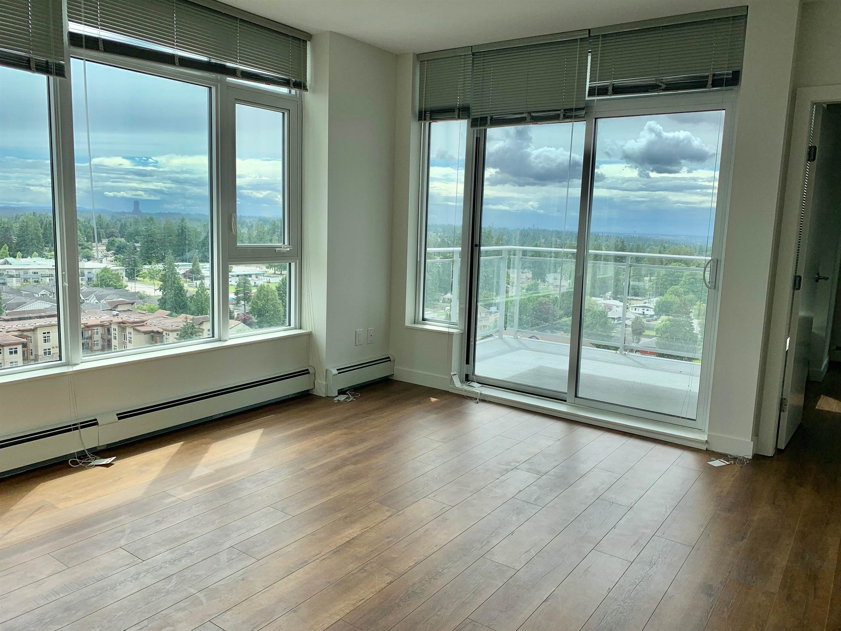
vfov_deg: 53.1
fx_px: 632
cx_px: 420
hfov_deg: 67.3
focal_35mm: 26
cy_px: 316
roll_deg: -2.3
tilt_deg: -7.3
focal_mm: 4.25
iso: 25
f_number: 1.8
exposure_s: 1/981
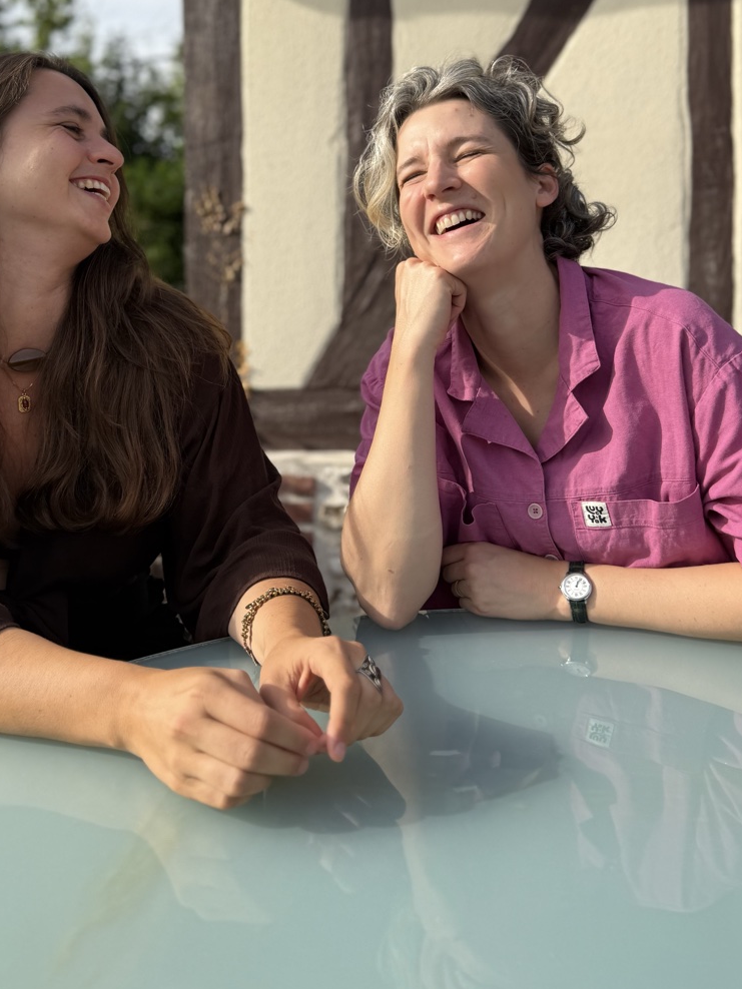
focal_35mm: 34
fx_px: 972
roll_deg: -0.4
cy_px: 310
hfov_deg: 41.8
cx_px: 337
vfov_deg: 52.7
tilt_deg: -3.2
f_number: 1.78
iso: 80
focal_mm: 6.76
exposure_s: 1/2445
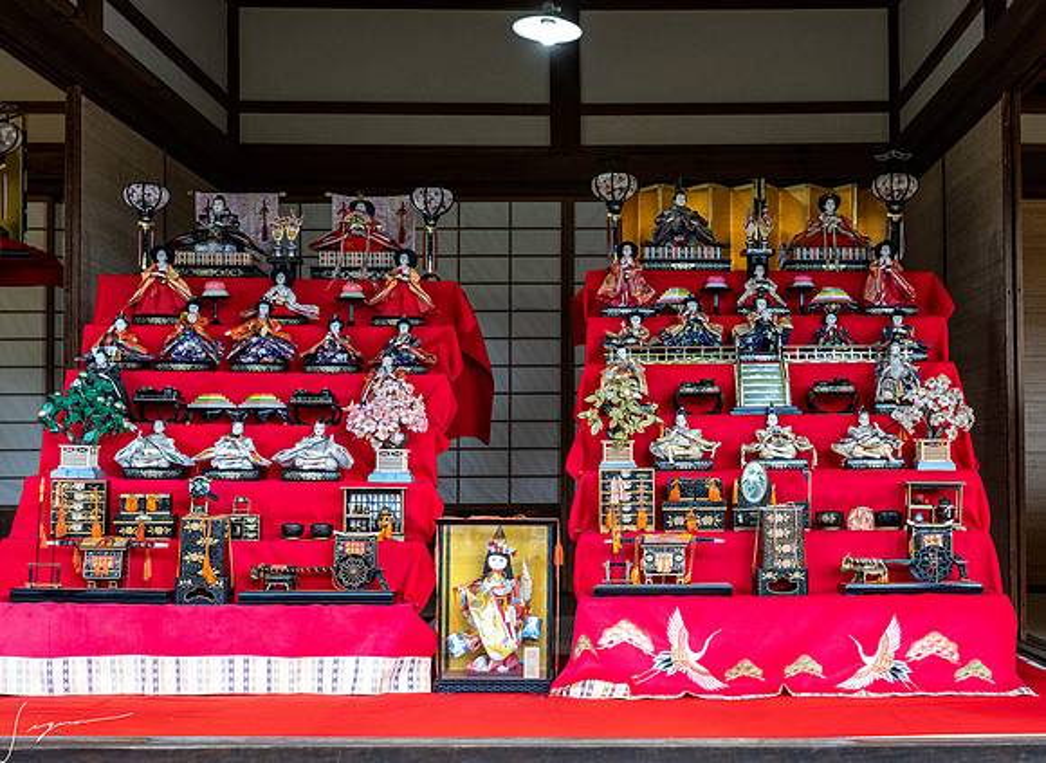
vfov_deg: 26.9
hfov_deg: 36.1
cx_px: 655
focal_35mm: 53
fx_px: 1594
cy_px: 423
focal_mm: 37
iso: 1800
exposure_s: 1/100
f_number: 5.6
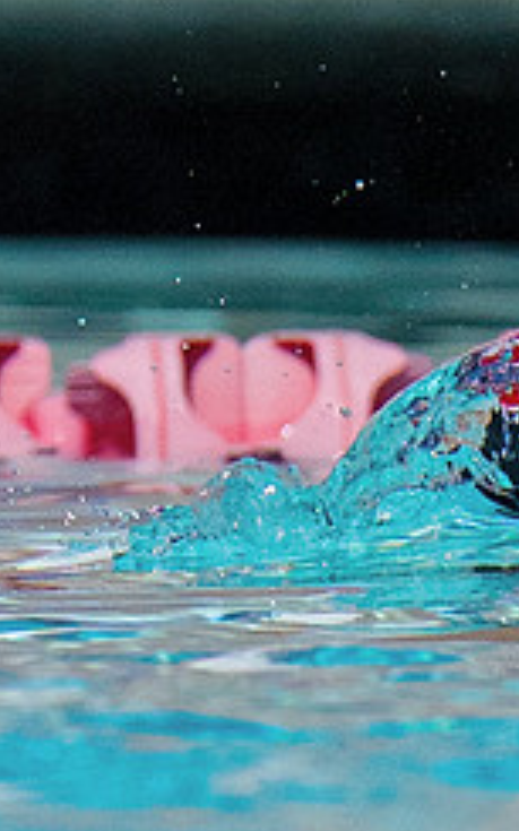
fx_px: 61457
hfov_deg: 0.5
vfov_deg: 0.8
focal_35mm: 2714
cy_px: 770
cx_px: 1094
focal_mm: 200
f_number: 4
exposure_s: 1/10000
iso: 320
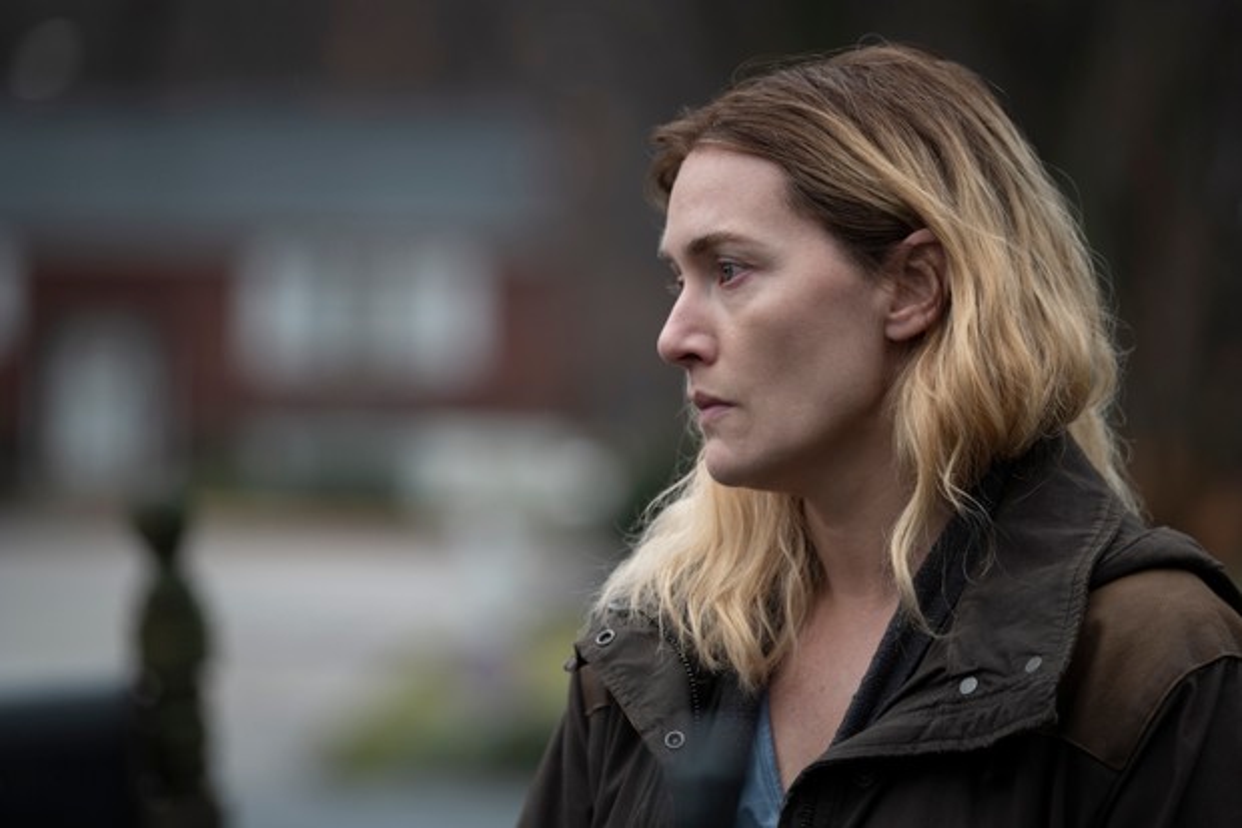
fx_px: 7277
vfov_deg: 6.5
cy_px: 414
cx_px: 621
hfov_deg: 9.8
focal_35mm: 211
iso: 800
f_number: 4
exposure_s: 1/250
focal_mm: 211
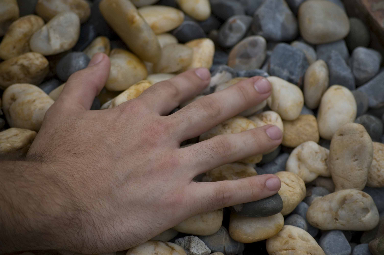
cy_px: 128
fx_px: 1375
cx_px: 192
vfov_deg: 10.6
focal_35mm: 129
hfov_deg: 15.9
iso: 200
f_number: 4.5
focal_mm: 86
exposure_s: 1/80
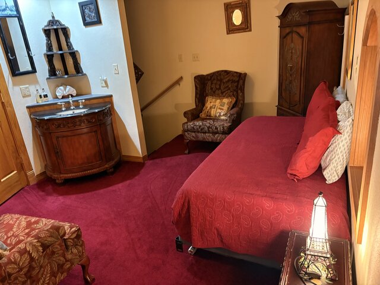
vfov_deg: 53.1
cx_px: 190
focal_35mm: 26
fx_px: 285
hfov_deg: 67.3
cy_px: 142
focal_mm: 5.96
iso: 500
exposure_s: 1/30
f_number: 1.6
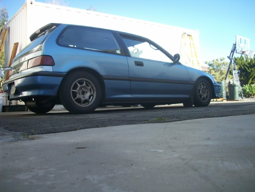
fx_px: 273
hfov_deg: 50.1
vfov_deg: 38.7
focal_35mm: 37
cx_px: 128
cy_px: 96
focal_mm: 6.2
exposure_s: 1/341
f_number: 2.8
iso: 80
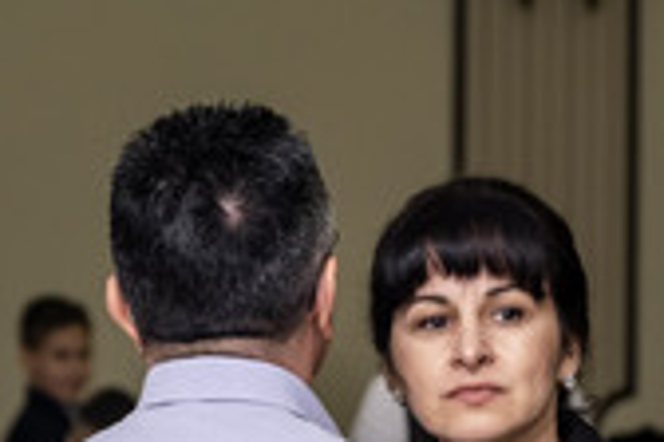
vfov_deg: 4.3
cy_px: 397
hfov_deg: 6.5
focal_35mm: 317
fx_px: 5846
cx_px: 312
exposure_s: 1/160
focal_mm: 55
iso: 1000
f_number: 2.8
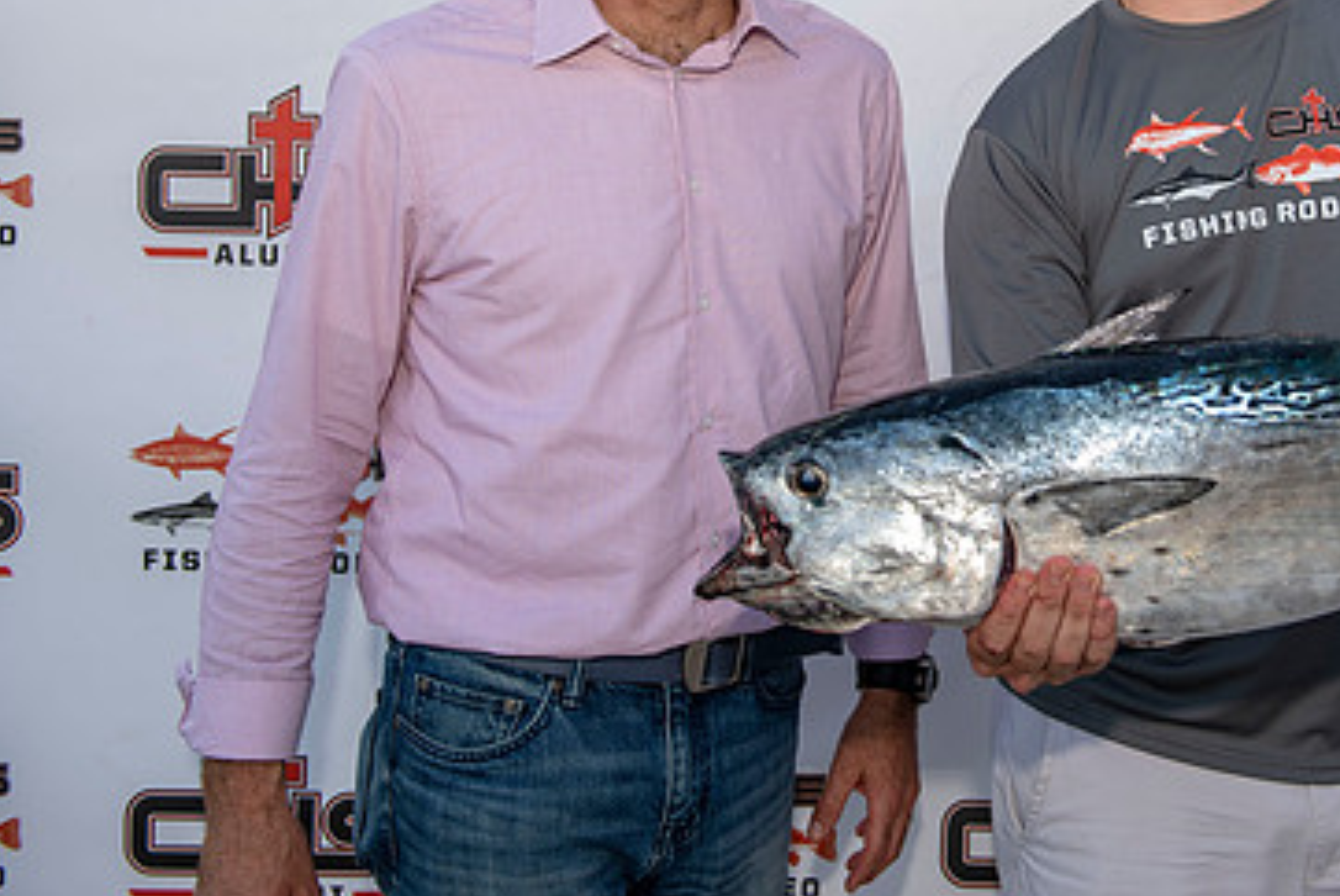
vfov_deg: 23.9
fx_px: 2086
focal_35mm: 56
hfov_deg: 34.7
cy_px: 200
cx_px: 1029
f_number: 4.5
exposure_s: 1/100
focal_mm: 35
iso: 50
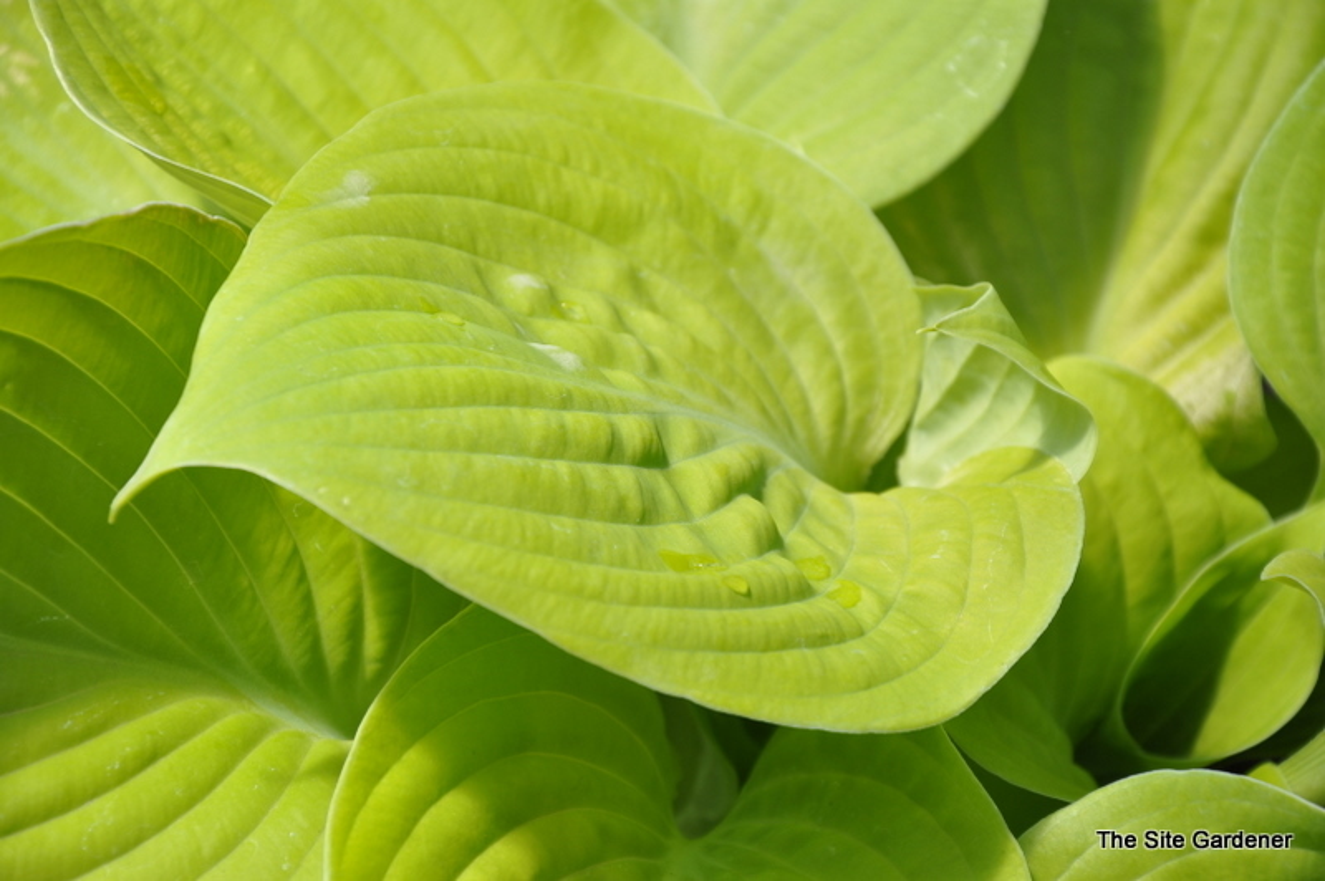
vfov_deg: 8.7
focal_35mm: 158
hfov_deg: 13.1
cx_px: 662
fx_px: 5792
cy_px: 440
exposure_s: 1/320
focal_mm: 105
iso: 200
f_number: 9
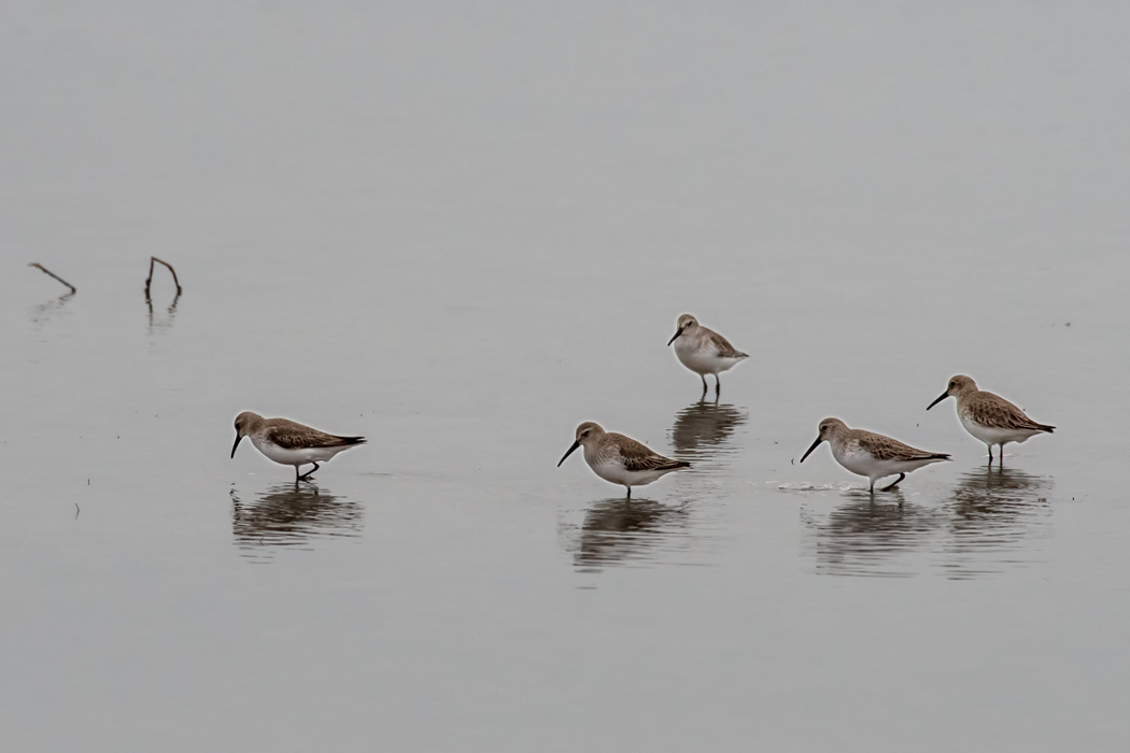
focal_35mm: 615
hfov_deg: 3.4
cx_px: 565
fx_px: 19303
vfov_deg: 2.2
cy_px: 376
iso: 1000
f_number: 7.1
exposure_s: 1/4000
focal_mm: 410
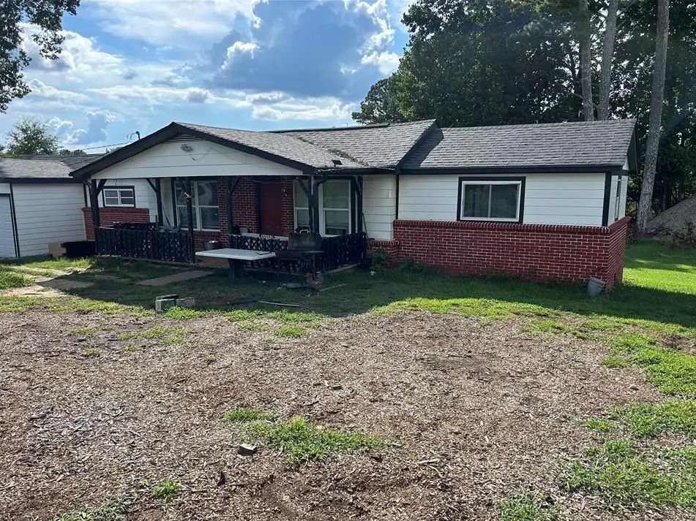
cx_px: 357
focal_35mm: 28
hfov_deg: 63.4
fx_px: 563
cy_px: 280
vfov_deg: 49.7
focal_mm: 5.7
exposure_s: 1/3257
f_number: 1.5
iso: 50
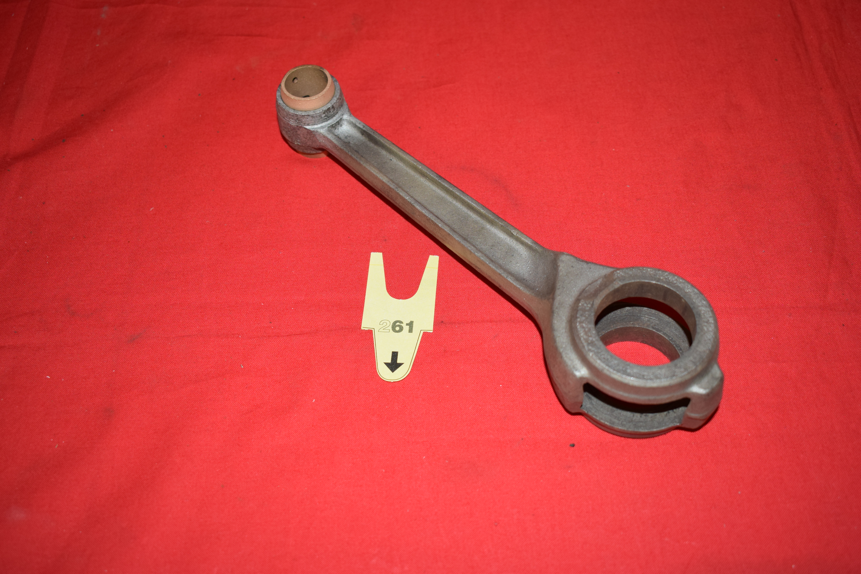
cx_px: 430
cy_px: 287
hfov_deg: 47.9
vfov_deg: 33.0
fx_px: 969
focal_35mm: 40
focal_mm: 27
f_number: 5
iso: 640
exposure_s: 1/125
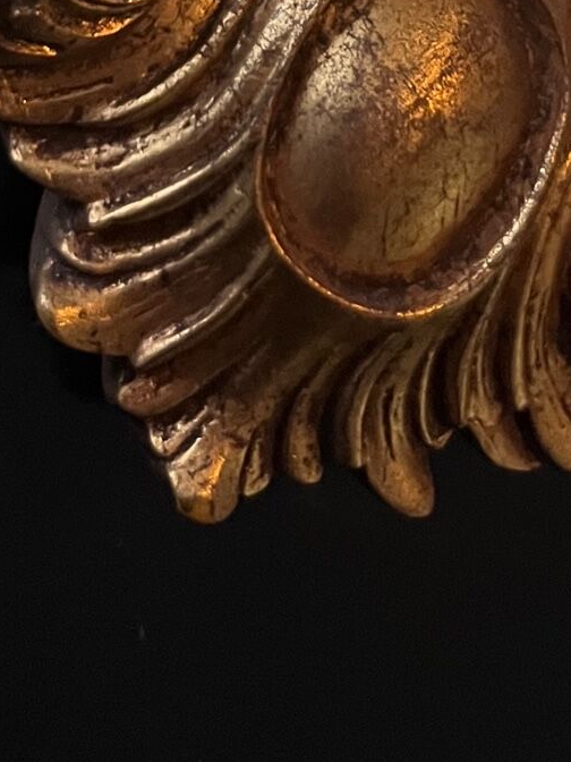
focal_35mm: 78
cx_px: 246
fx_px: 1716
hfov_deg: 18.9
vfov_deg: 21.6
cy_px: -322
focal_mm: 5.1
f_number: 1.6
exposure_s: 1/25
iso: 500
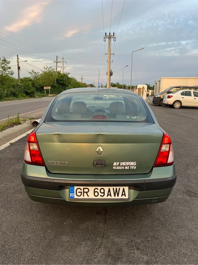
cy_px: 132
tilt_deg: -11.6
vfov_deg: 67.3
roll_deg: -0.1
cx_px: 99
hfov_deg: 53.1
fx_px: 198
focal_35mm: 26
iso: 50
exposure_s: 1/121
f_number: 1.5
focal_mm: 5.7
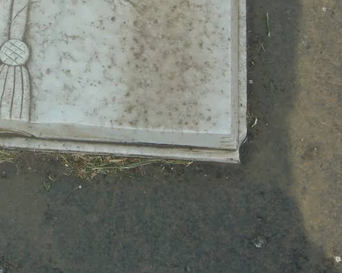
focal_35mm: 81
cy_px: 30
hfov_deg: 23.3
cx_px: 76
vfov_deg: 18.6
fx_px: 819
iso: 64
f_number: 5.4
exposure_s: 1/268
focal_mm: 7.5
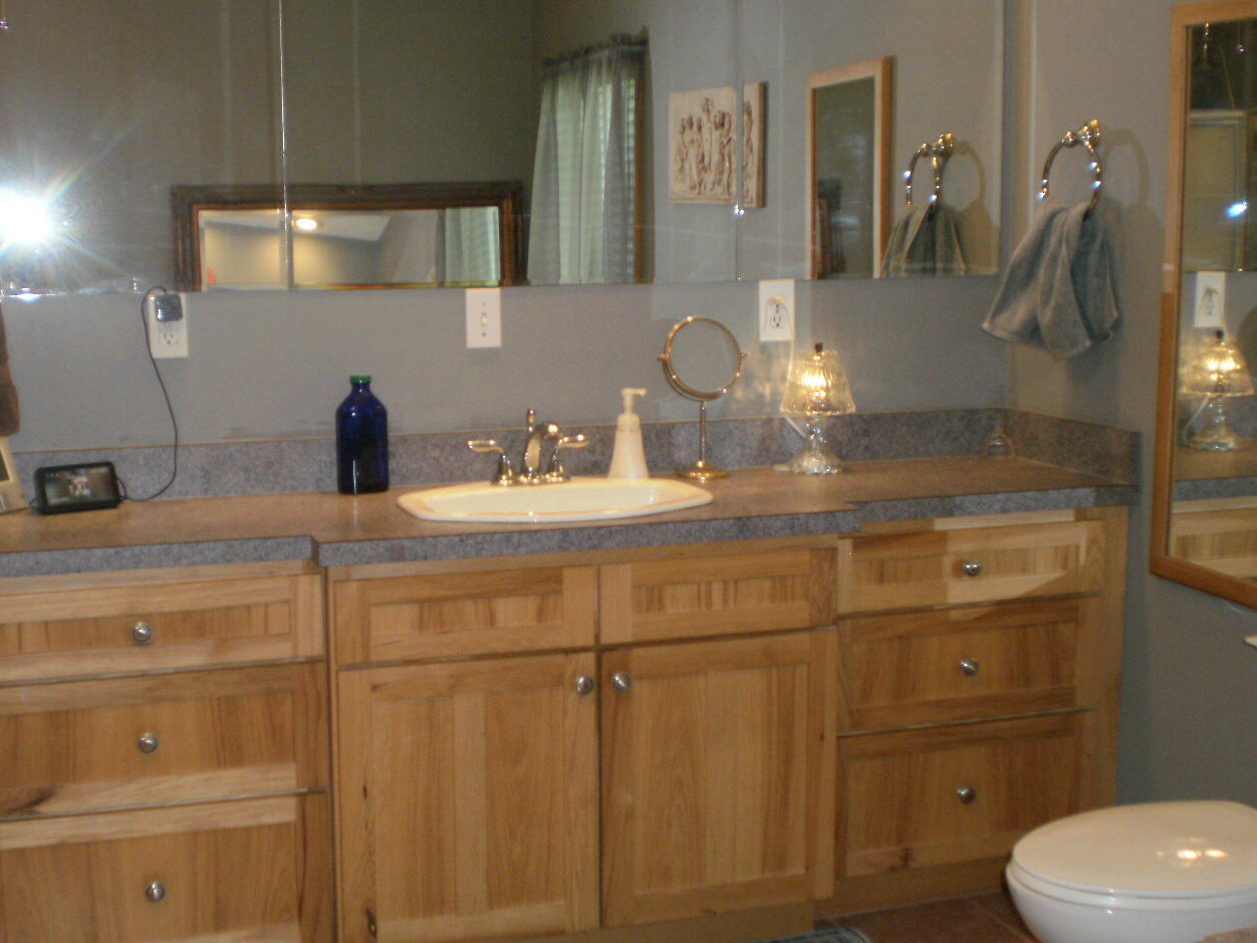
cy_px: 472
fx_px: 1670
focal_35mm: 46
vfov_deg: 31.5
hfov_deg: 41.2
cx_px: 560
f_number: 3.1
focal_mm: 6.3
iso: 125
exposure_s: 1/30
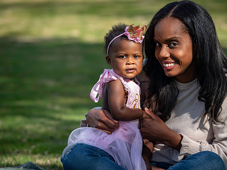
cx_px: 136
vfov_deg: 11.5
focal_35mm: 129
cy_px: 86
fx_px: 846
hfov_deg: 15.3
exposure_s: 1/1250
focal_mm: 110
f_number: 4
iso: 250
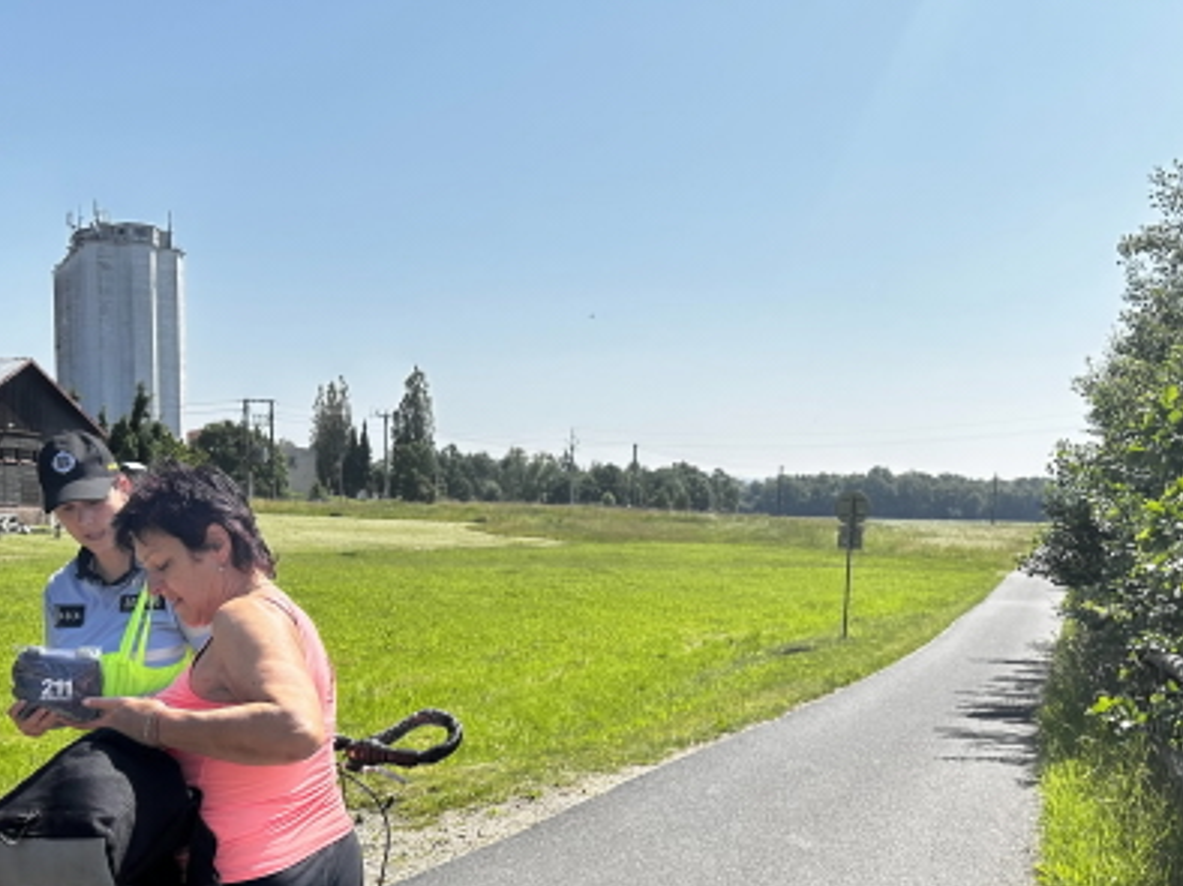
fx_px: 1332
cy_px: 712
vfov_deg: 35.6
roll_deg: -2.3
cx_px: 595
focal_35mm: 39
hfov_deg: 47.9
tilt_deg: -8.2
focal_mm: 6.86
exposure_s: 1/4545
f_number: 1.78
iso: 80
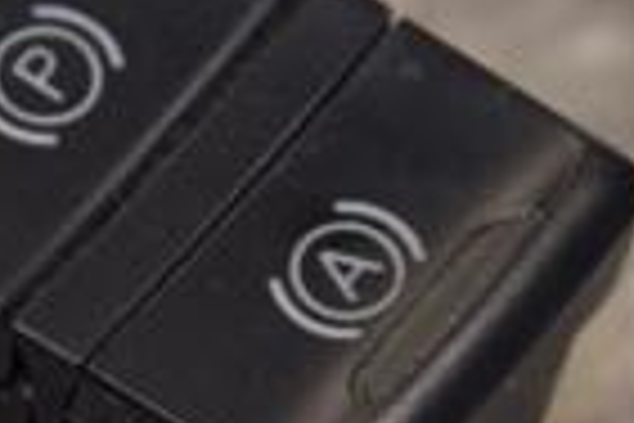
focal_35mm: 671
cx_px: 36
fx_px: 11818
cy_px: 297
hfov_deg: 3.1
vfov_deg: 2.0
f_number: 5.6
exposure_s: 1/200
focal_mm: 105
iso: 800
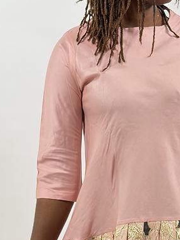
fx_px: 1040
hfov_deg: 9.9
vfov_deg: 13.0
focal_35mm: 150
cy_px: 232
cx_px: 152
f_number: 1.78
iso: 80
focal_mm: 6.76
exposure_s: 1/50
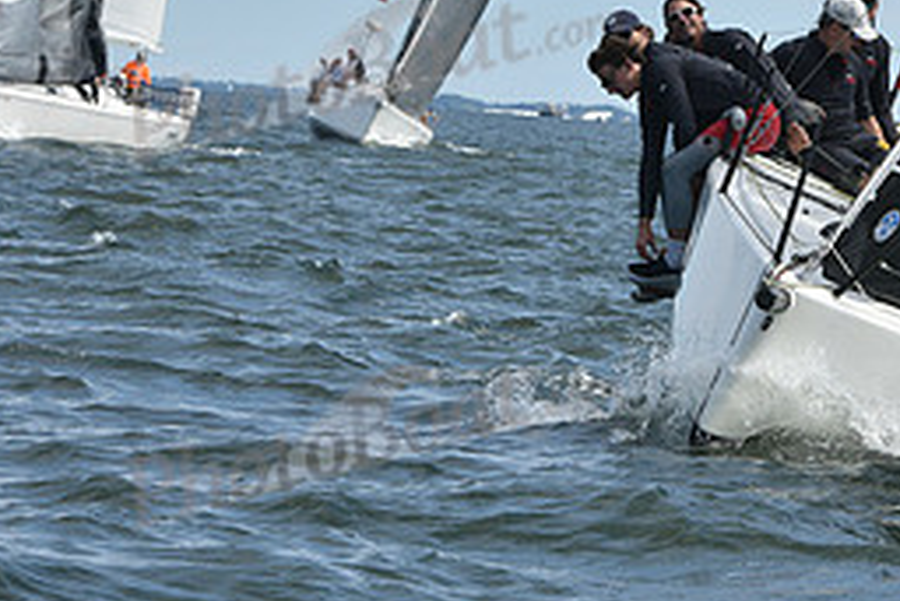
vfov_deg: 3.8
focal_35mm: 362
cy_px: 206
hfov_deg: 5.7
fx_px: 9055
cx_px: 805
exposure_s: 1/1000
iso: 320
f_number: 10
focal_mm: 160
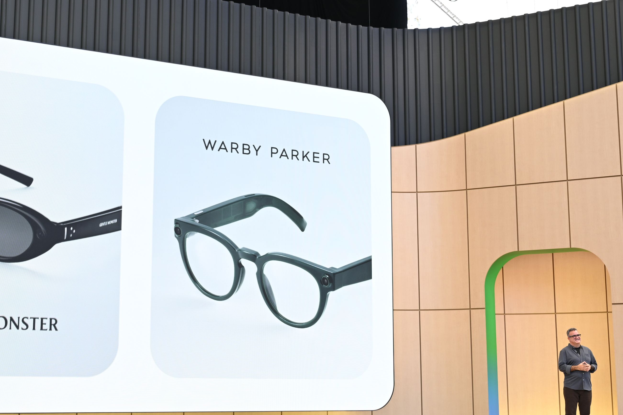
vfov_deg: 21.6
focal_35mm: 63
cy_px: 189
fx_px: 1090
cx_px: 241
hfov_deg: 31.8
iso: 100
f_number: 3.5
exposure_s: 1/120
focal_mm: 27.5
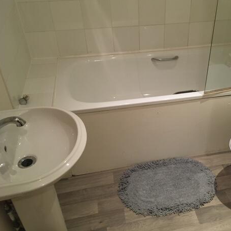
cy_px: 110
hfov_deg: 45.2
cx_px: 159
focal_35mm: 36
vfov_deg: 46.0
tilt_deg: -33.7
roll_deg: -0.5
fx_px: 272
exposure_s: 1/33
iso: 160
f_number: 2.2
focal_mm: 4.15
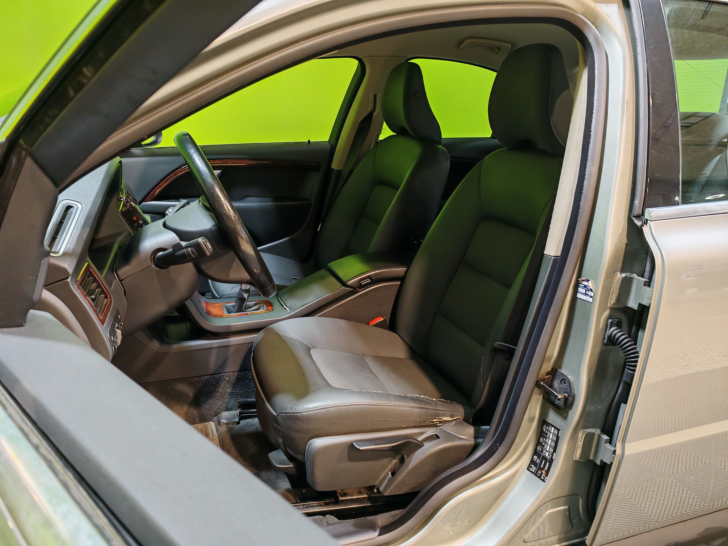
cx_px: 364
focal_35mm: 27
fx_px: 568
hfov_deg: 65.3
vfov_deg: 51.4
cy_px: 273
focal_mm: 6.83
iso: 320
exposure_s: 1/100
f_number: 2
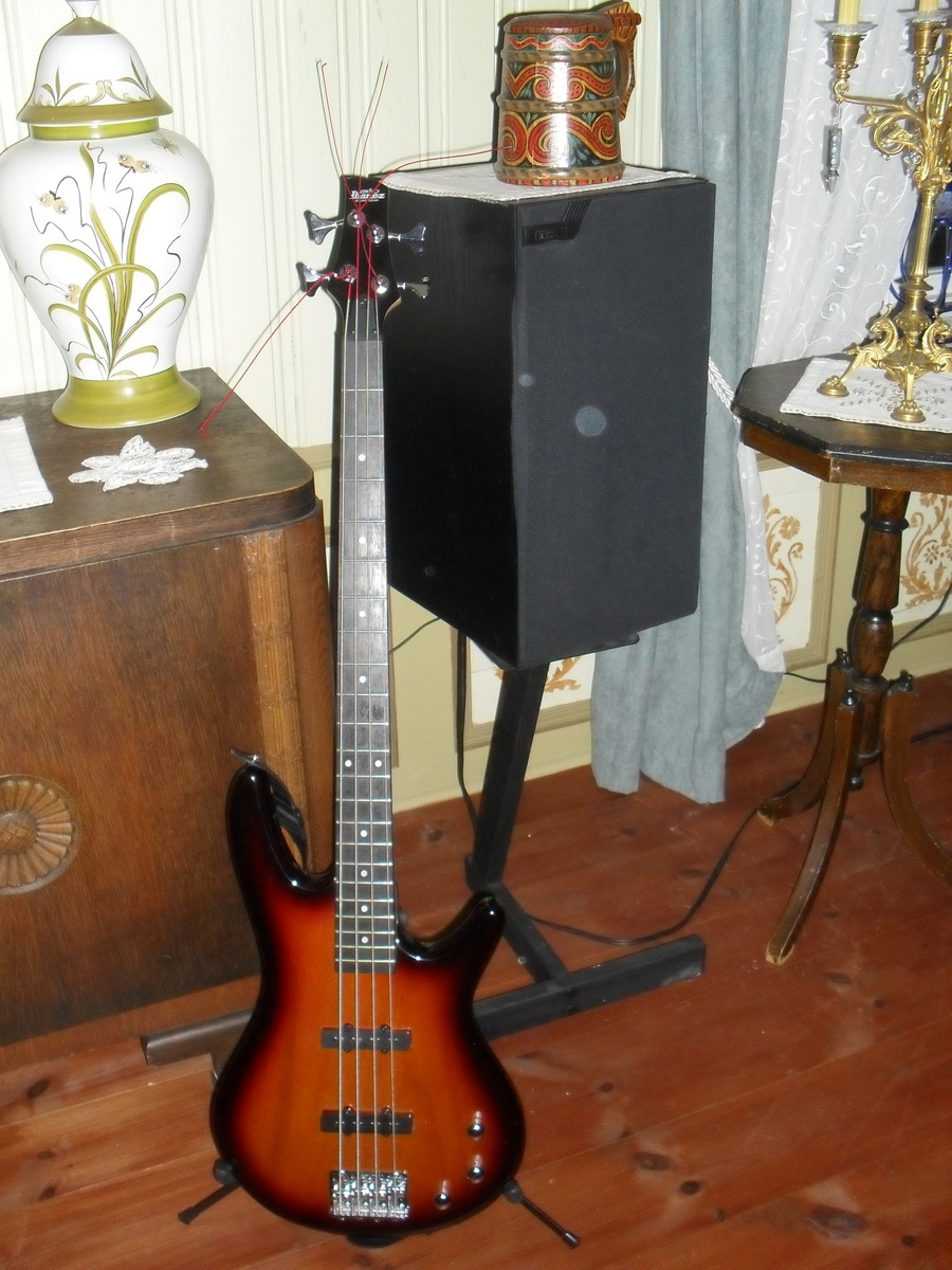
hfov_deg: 40.7
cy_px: 635
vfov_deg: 52.6
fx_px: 1283
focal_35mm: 35
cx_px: 476
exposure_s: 1/45
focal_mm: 6.3
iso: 240
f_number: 3.2
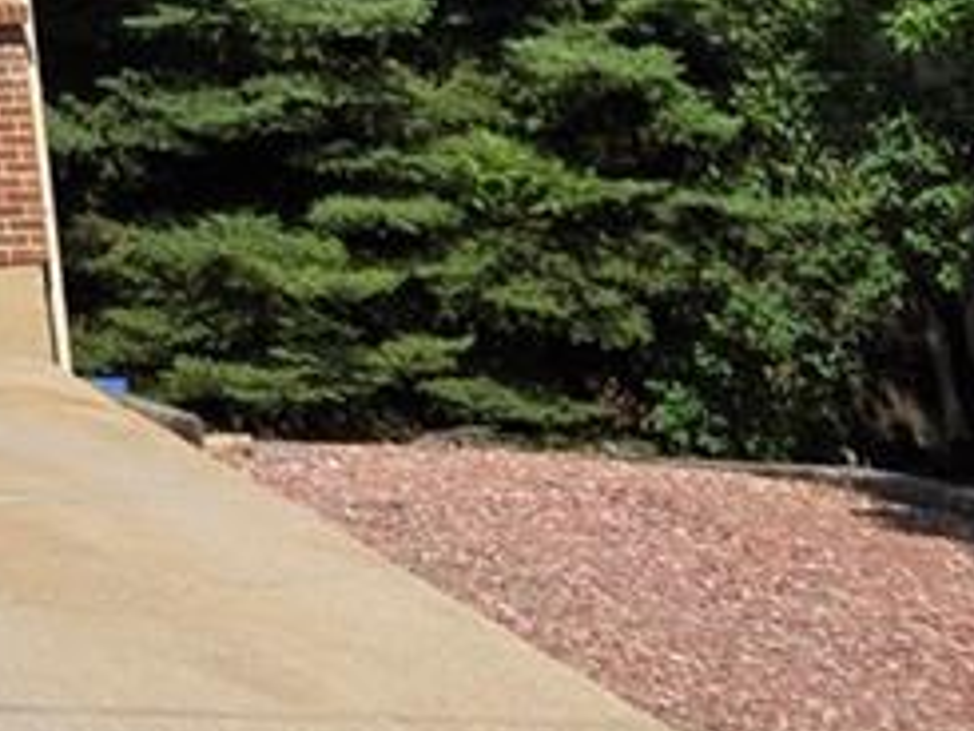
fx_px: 3800
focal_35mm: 135
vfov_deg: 10.0
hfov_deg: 13.3
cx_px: -735
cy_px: -846
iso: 25
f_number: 1.8
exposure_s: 1/2664
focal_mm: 5.4
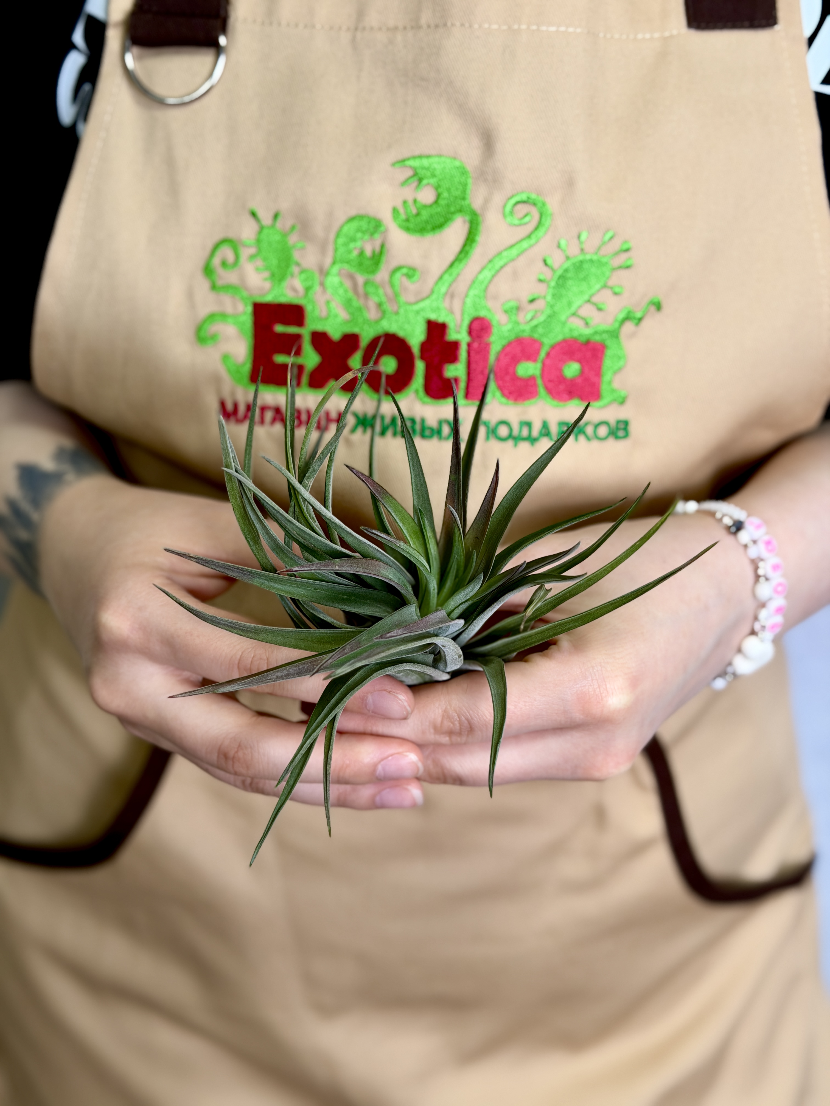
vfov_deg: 39.7
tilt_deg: -25.6
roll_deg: -1.9
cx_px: 415
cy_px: 553
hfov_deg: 30.3
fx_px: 1535
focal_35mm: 48
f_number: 1.78
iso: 50
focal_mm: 6.76
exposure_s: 1/134
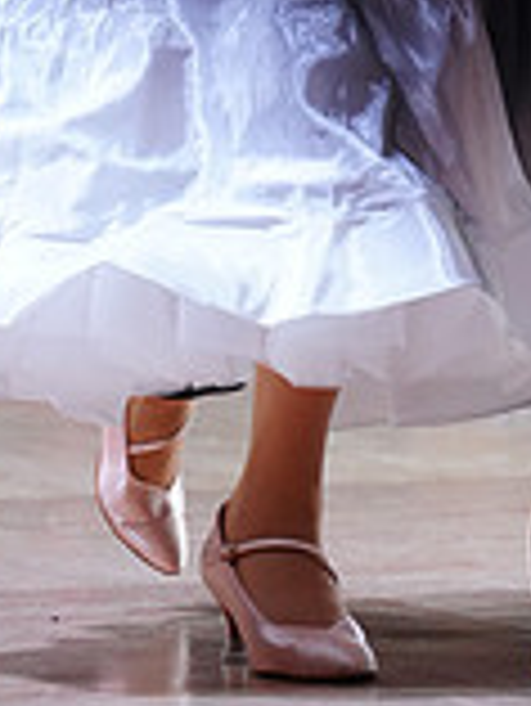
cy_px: -535
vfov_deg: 2.9
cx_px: 407
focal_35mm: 680
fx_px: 13889
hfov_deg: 2.2
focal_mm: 191
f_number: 2.8
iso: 1000
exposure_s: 1/500
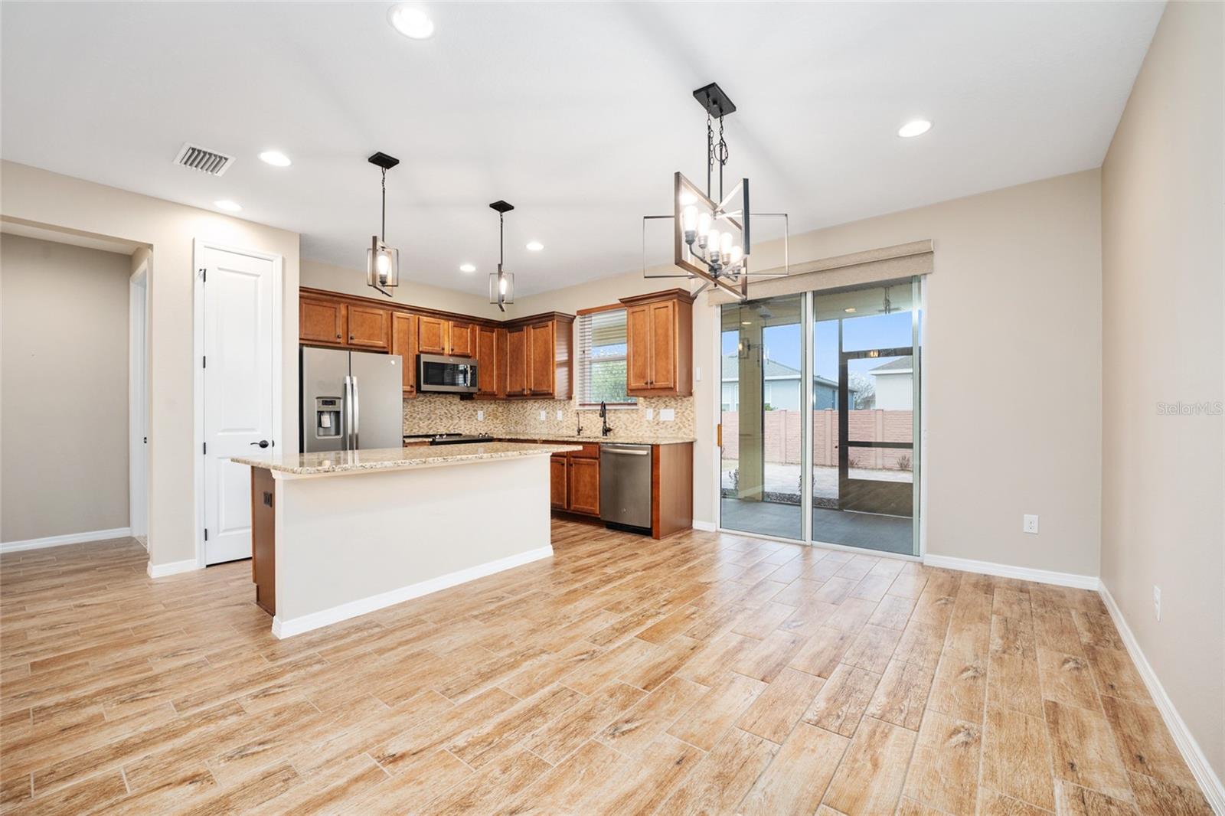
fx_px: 476
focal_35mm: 14
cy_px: 408
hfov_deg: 104.3
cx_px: 612
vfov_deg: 81.2
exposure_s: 1/5
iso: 400
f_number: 7.1
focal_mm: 14
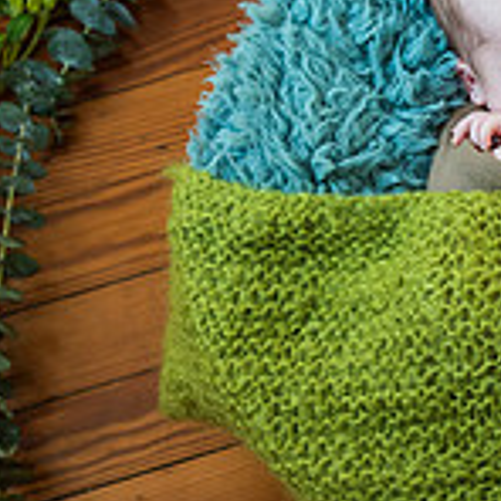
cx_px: 539
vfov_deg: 14.3
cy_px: 264
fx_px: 1998
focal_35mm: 122
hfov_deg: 14.0
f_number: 3.2
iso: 800
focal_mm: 35
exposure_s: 1/100
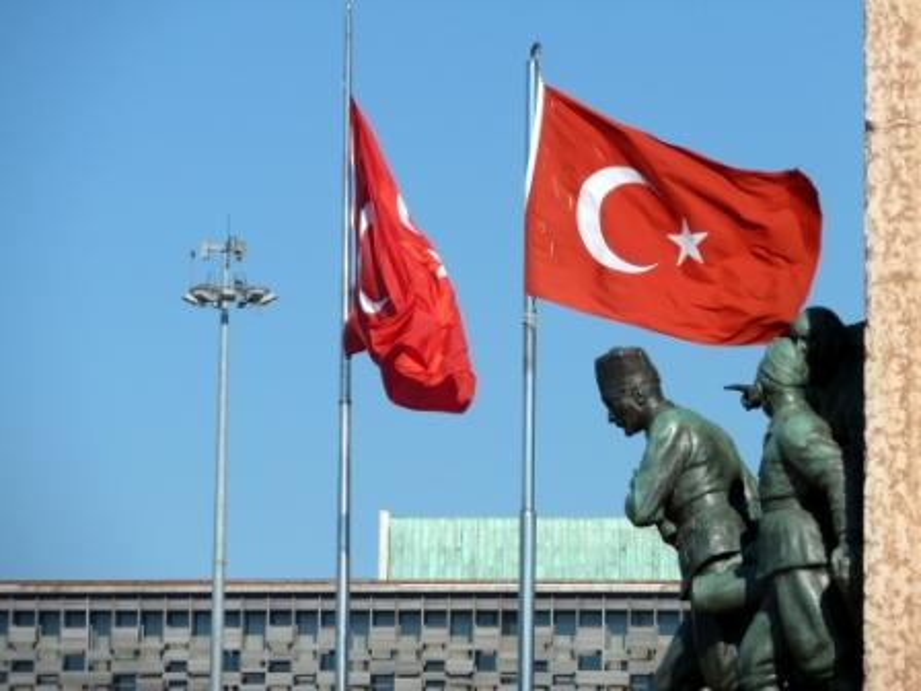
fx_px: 6439
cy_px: 346
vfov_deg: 6.1
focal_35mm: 242
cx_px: 460
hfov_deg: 8.2
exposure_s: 1/500
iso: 80
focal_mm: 39.7
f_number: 5.6
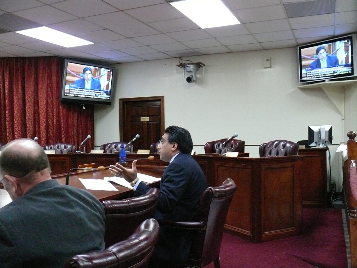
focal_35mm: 35
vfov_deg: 40.7
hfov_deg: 52.6
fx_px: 361
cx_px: 178
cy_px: 134
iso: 800
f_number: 2.8
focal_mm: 7.4
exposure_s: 1/60
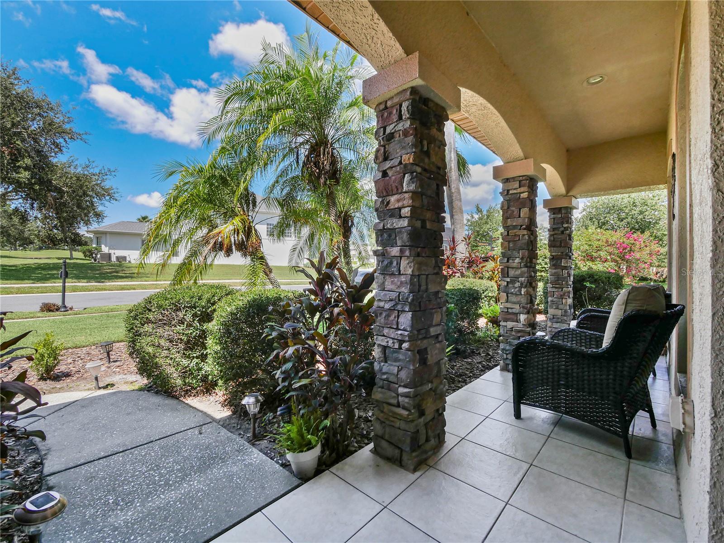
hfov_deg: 102.1
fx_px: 293
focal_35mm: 14
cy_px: 272
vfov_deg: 85.7
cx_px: 362
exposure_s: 1/250
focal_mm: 7
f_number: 6.3
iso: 200
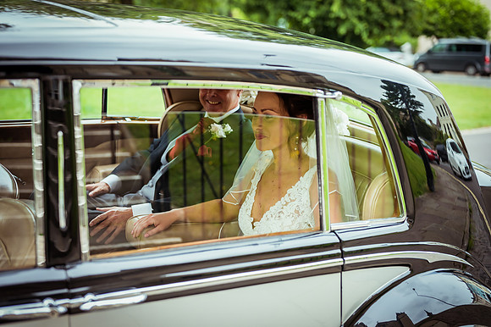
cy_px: 164
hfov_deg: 39.6
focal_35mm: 50
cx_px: 246
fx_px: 682
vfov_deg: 27.0
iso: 800
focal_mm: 50
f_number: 2.5
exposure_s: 1/2000
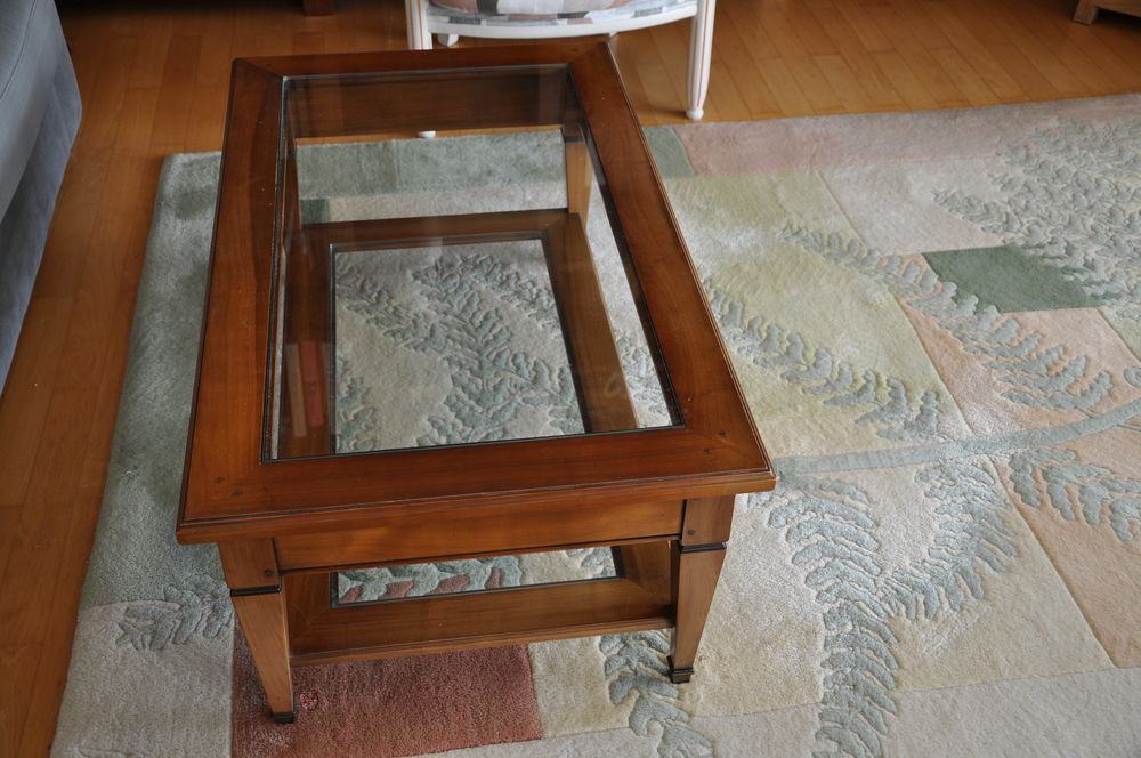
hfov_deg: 49.6
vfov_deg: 34.1
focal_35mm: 39
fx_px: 1234
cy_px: 379
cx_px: 570
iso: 200
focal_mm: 26
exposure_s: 1/80
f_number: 4.5
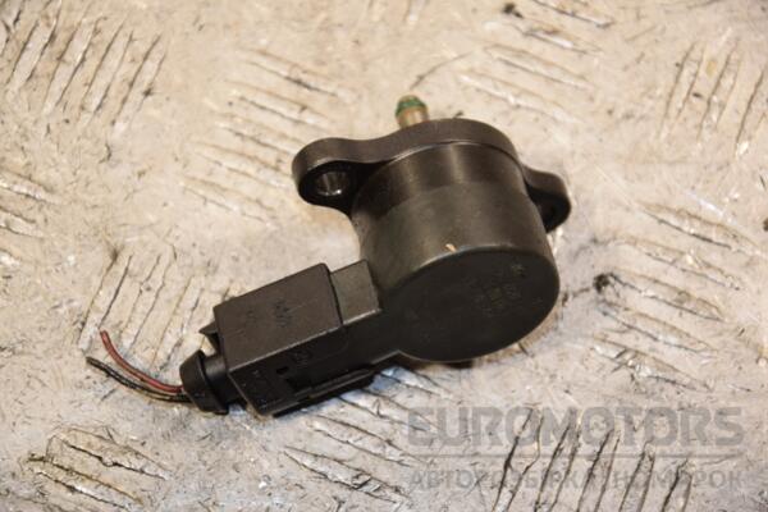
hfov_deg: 14.9
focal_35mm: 138
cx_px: 384
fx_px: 2944
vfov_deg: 9.9
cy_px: 256
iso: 800
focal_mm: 92
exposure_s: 1/200
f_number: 5.6
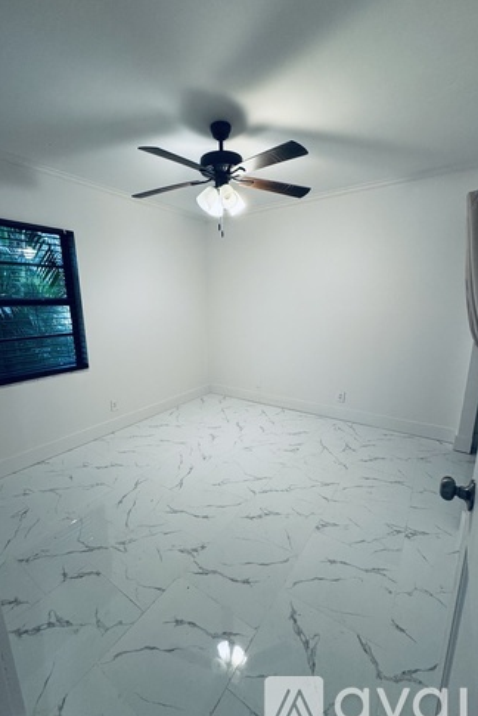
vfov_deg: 100.3
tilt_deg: -13.0
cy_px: 366
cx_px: 226
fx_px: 298
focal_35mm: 15
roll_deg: +1.1
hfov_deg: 77.3
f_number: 2.2
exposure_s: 1/60
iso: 200
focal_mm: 2.22
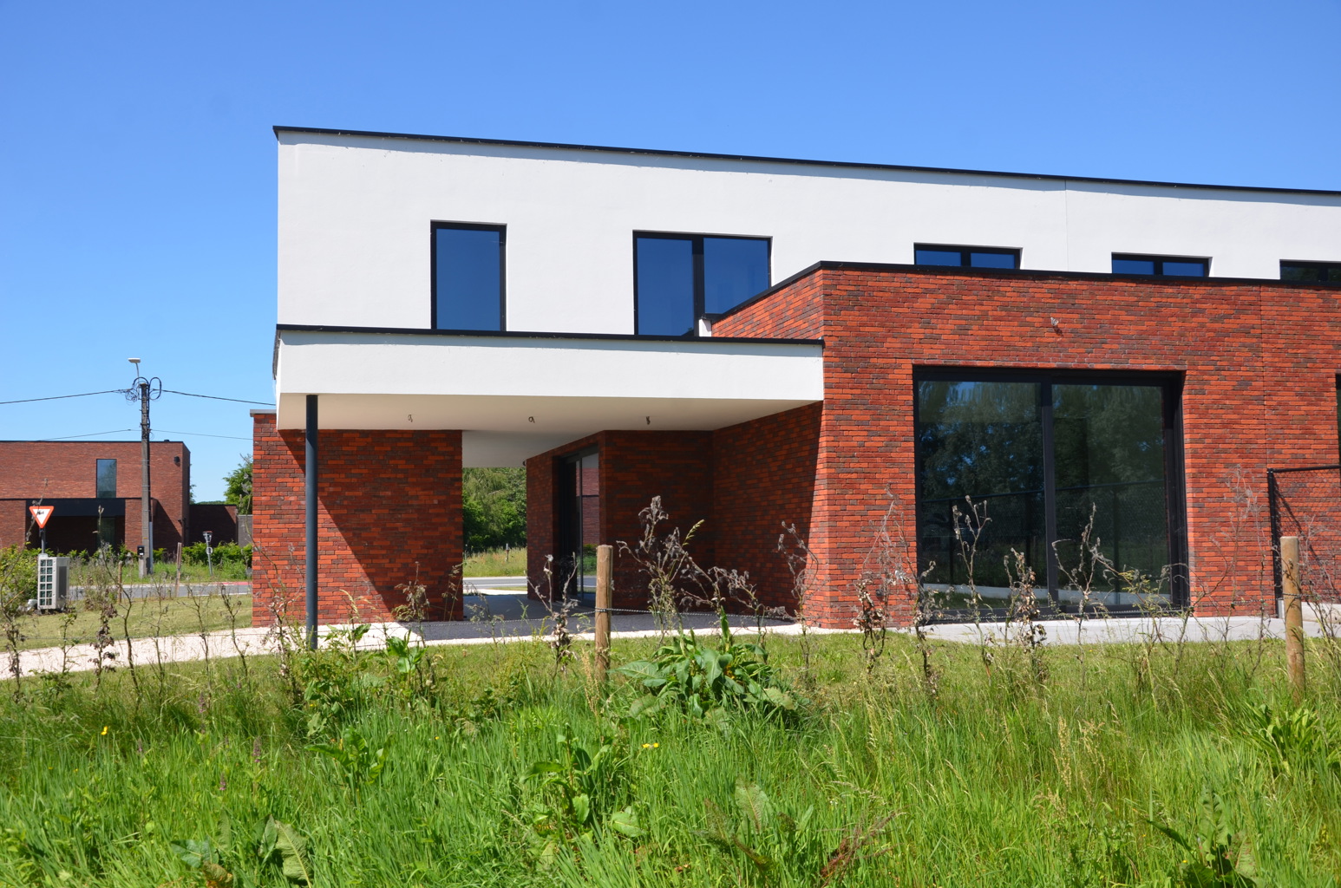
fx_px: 1394
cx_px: 670
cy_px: 444
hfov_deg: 51.4
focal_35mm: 38
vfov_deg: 35.3
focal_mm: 25
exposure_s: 1/250
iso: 100
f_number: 8
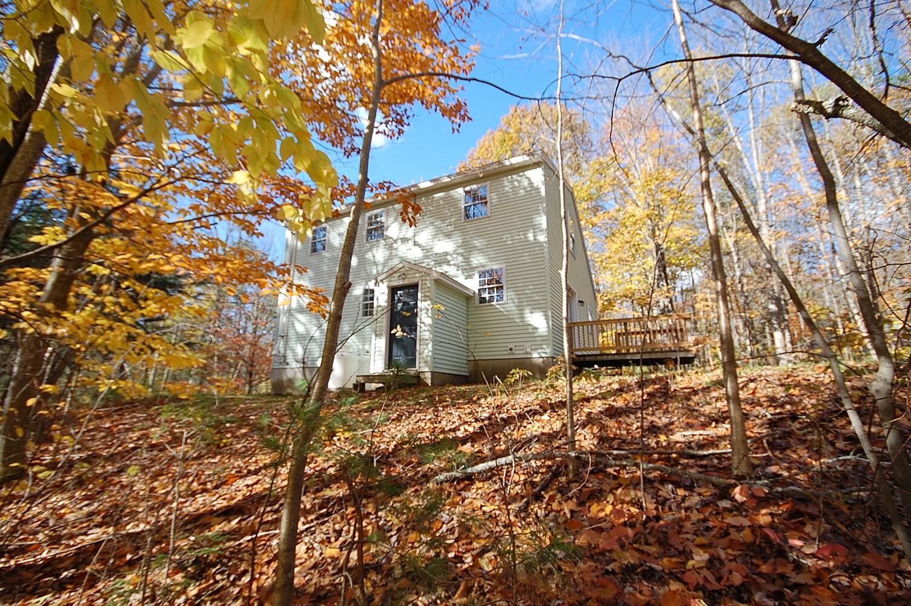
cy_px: 303
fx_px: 379
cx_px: 456
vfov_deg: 77.2
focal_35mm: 15
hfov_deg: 100.4
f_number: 6.3
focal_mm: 10
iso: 200
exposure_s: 1/160
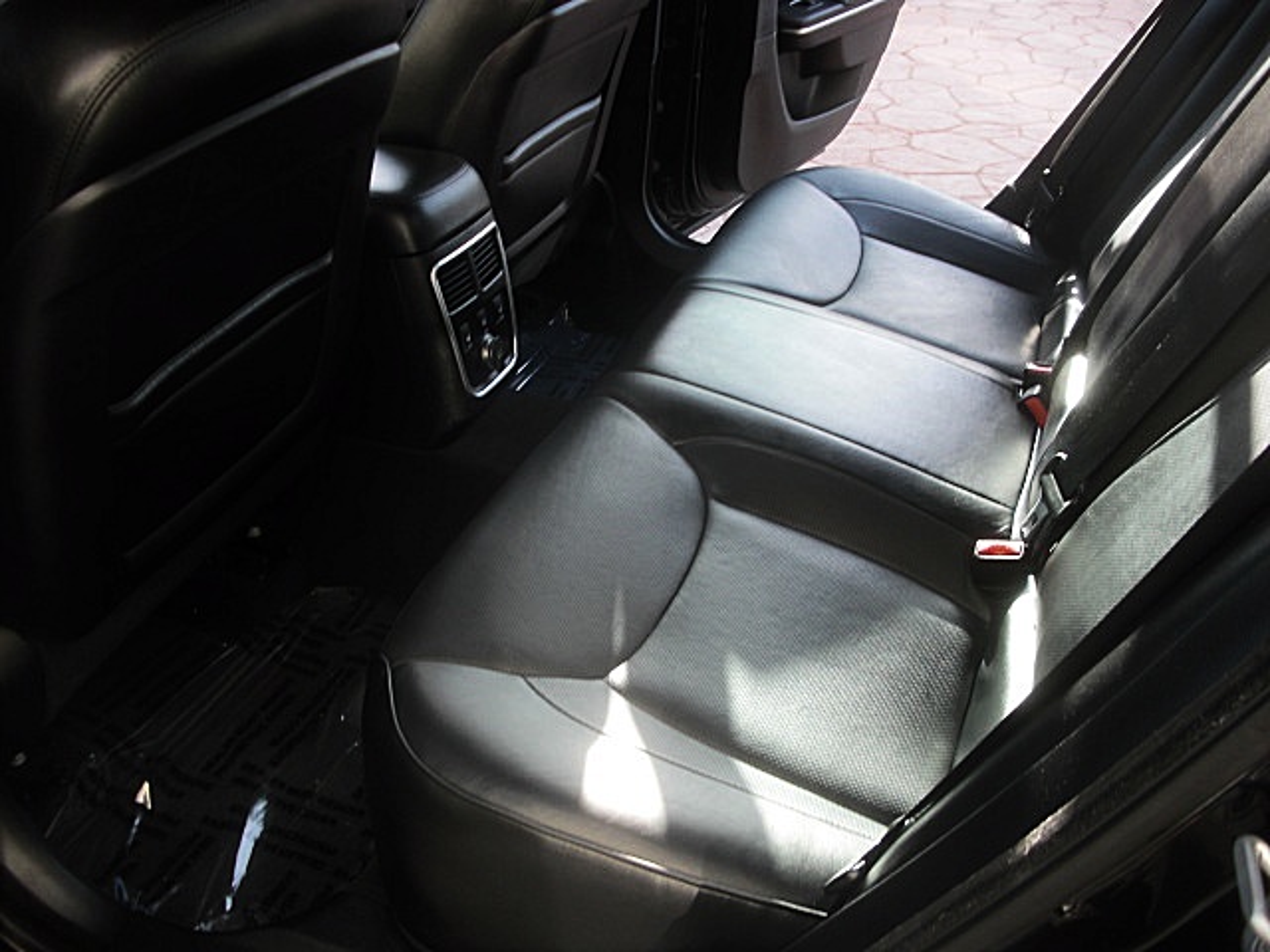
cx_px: 635
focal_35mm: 36
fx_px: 1321
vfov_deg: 39.7
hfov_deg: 51.4
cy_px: 476
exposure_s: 1/80
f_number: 2.8
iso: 50
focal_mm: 6.3
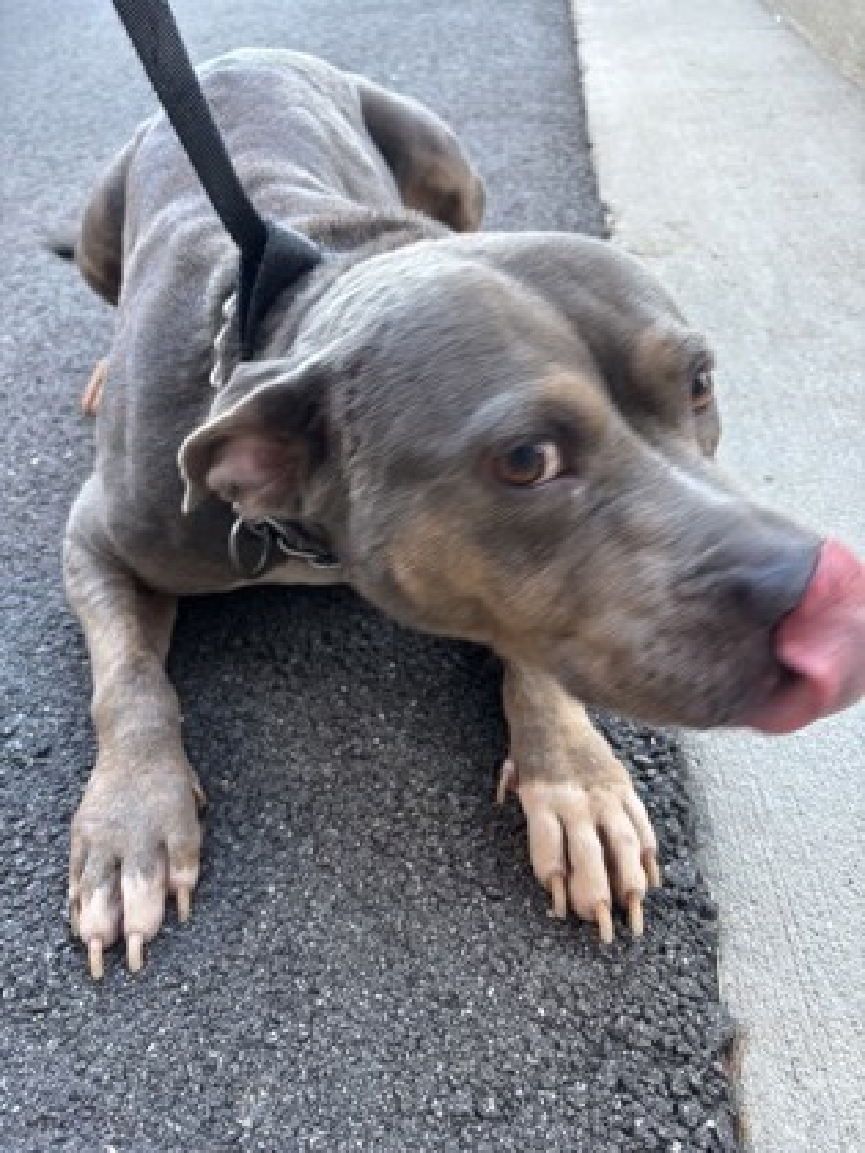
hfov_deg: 53.1
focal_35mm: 26
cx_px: 432
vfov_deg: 67.3
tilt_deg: -42.3
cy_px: 576
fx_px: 866
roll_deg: +6.9
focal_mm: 5.96
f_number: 1.6
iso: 125
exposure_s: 1/83
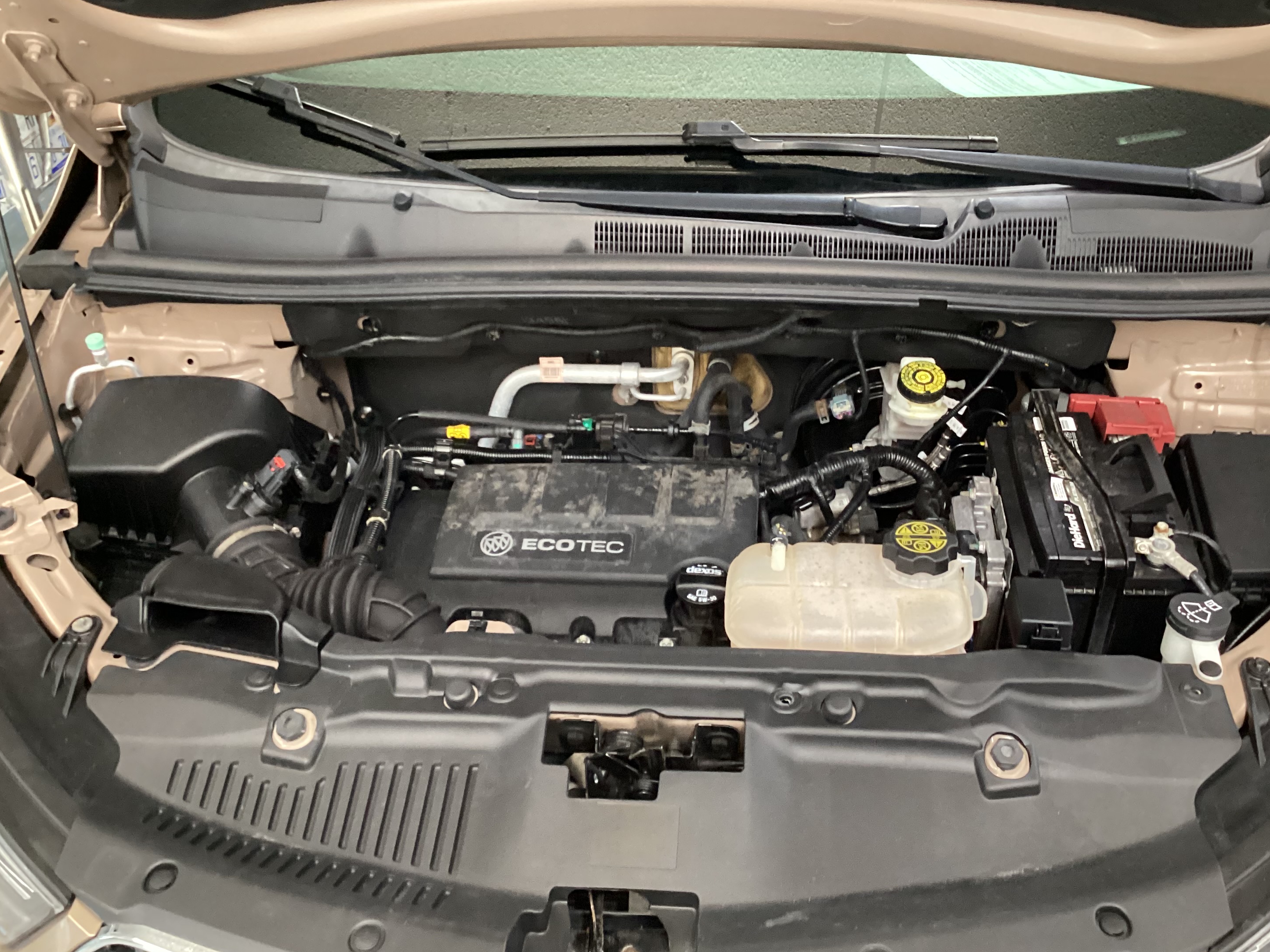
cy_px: 465
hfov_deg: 52.6
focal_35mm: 35
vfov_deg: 40.7
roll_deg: +0.2
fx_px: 1284
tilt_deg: -37.0
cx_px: 687
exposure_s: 1/30
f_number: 2.4
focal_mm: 3.3
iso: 500
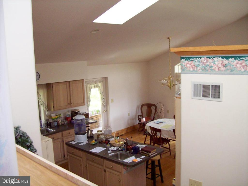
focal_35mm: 36
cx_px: 124
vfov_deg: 39.6
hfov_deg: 51.4
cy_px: 93
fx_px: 258
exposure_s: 1/64.1
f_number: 2.7
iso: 140
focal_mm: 6
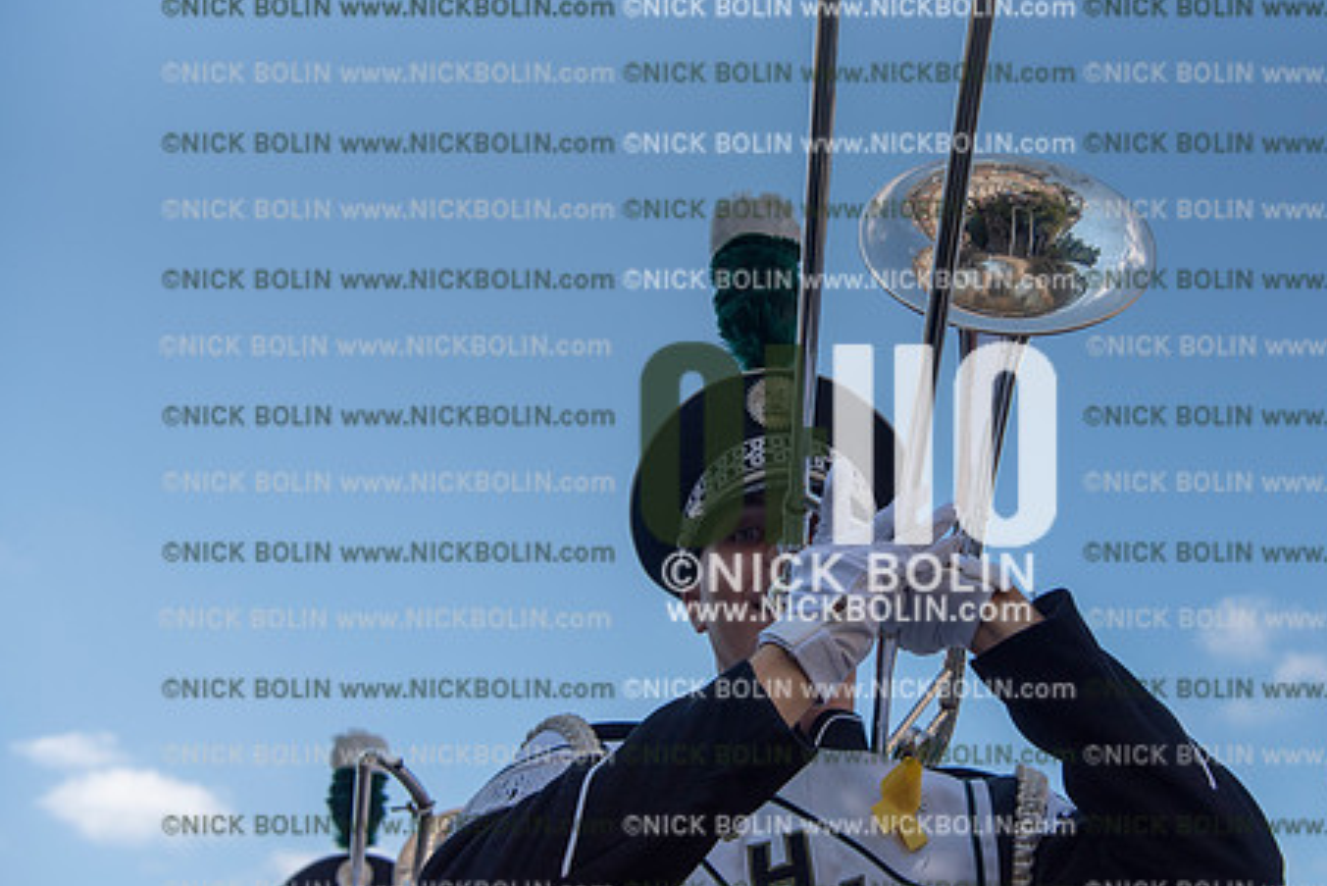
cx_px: 847
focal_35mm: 45
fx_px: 1659
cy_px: 484
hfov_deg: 43.2
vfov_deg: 29.9
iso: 400
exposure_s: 1/4000
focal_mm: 35
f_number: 5
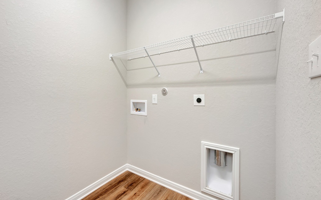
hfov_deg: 101.5
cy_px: 95
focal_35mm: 15
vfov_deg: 74.7
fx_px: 131
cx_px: 162
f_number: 9
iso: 100
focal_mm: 14
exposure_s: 1/1.67
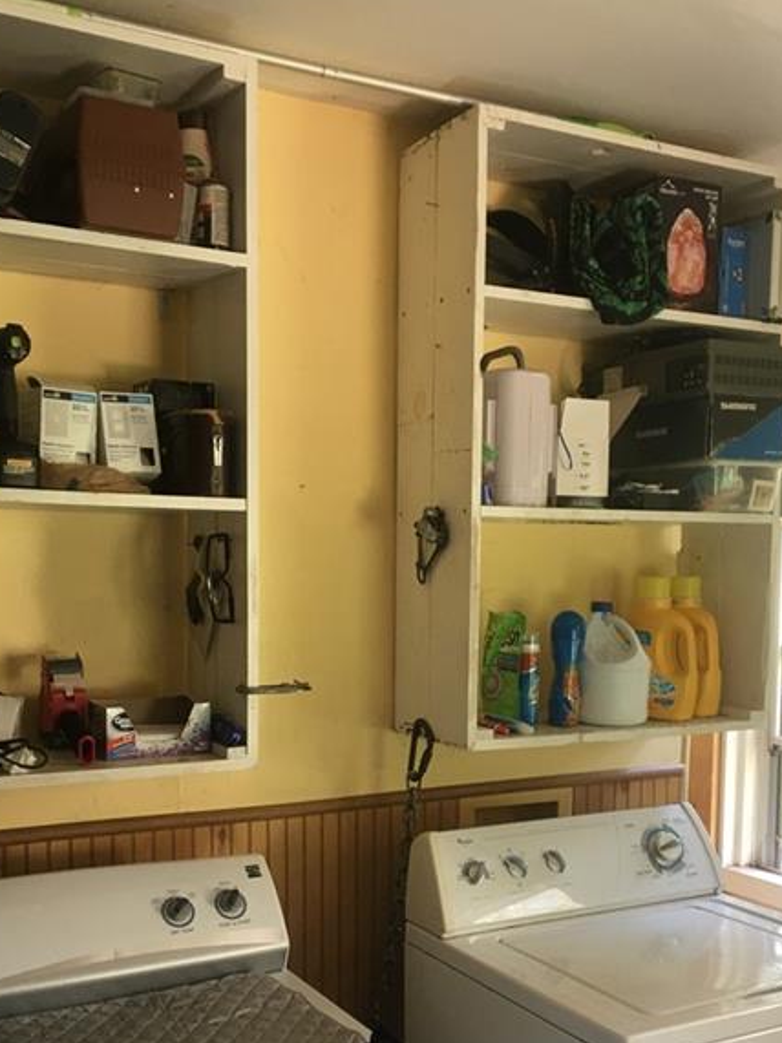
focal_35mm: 39
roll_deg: +0.2
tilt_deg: -6.7
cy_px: 685
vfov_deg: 47.2
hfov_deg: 36.8
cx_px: 382
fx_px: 1175
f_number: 2.2
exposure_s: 1/30
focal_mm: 4.15
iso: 80
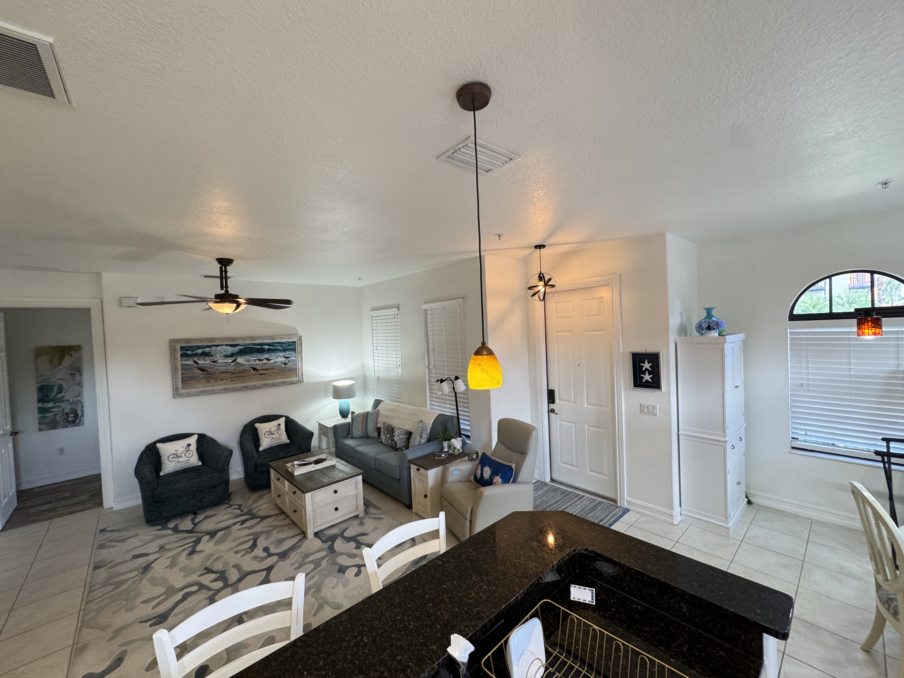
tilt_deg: -1.7
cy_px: 339
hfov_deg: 102.1
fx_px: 366
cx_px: 452
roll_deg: +2.1
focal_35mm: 14
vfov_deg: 85.7
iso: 250
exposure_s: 1/60
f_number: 2.2
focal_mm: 2.22
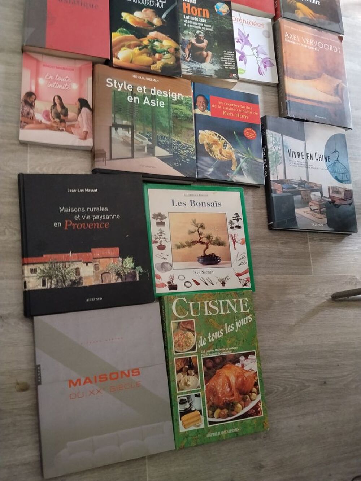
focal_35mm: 29
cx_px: 180
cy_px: 240
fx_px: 403
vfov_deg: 61.7
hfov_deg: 48.2
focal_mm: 4.22
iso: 200
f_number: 1.8
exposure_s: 1/33.3
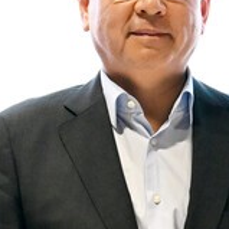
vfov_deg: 2.1
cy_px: -28
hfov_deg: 2.1
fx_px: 6235
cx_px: 344
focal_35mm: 833
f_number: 6.3
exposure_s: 1/80
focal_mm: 122
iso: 1600
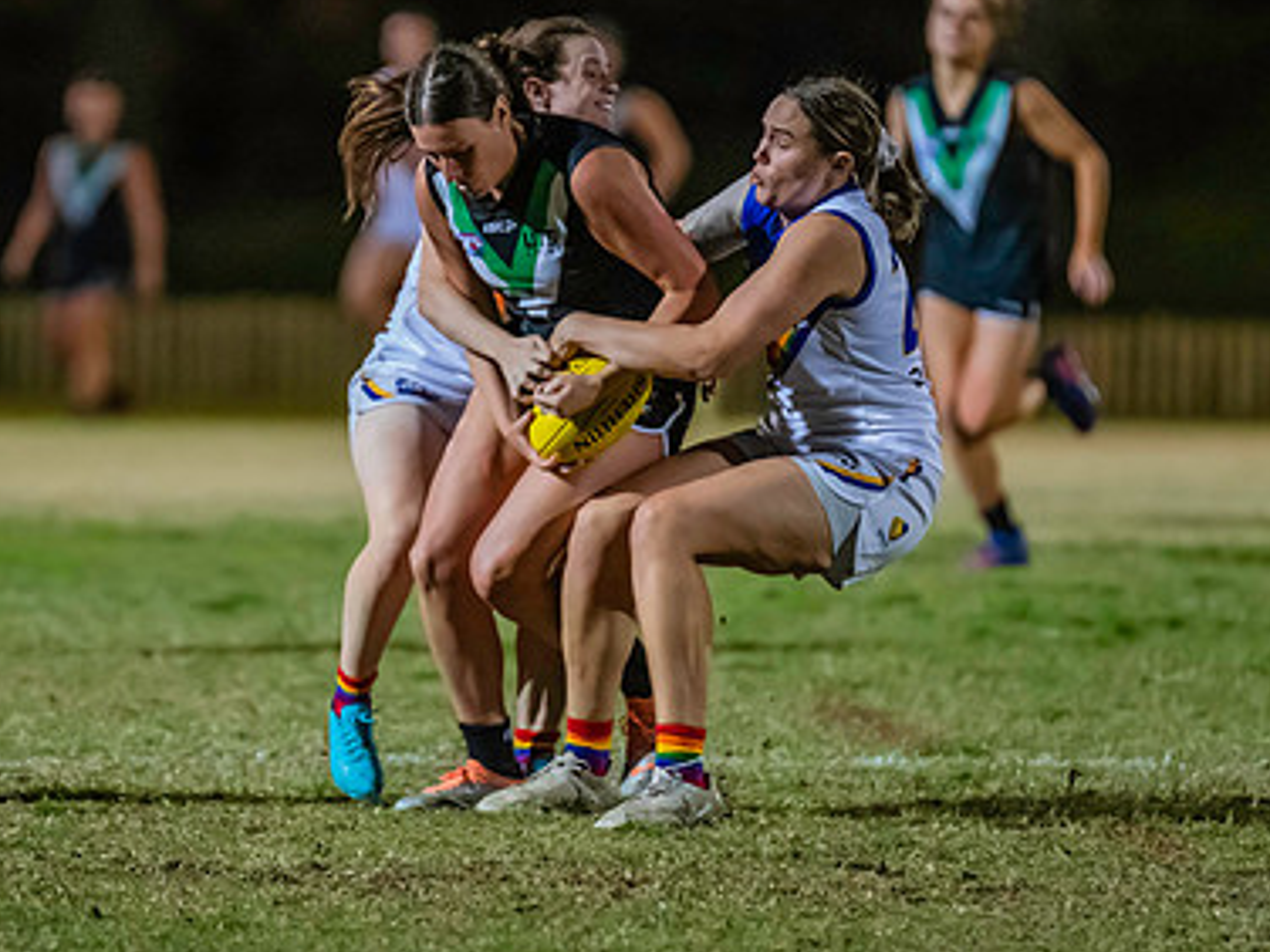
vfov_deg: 2.4
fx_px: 22306
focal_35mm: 608
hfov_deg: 3.3
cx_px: 494
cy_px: 378
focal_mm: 300
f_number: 2.8
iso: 9000
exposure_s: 1/1000
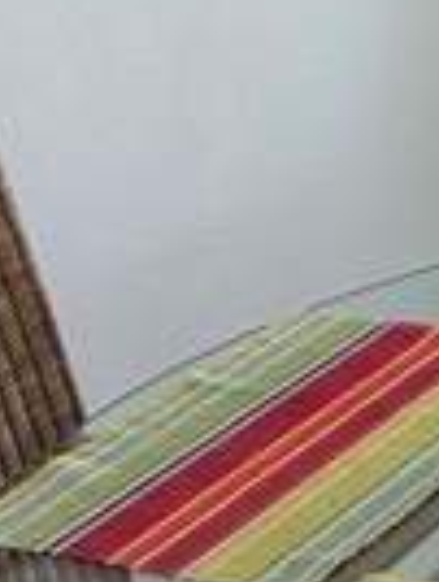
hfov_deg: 9.2
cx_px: 1100
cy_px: -143
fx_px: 2410
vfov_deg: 13.4
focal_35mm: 143
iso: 100
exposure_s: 1/120
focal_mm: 6.86
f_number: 1.78
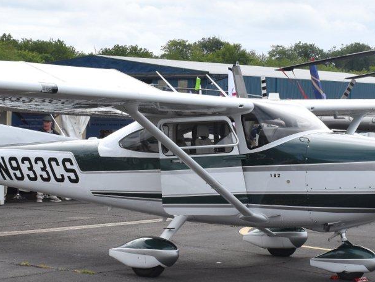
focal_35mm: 91
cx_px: 132
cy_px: 206
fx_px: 986
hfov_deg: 21.5
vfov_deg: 16.2
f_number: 10
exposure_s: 1/400
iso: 200
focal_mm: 32
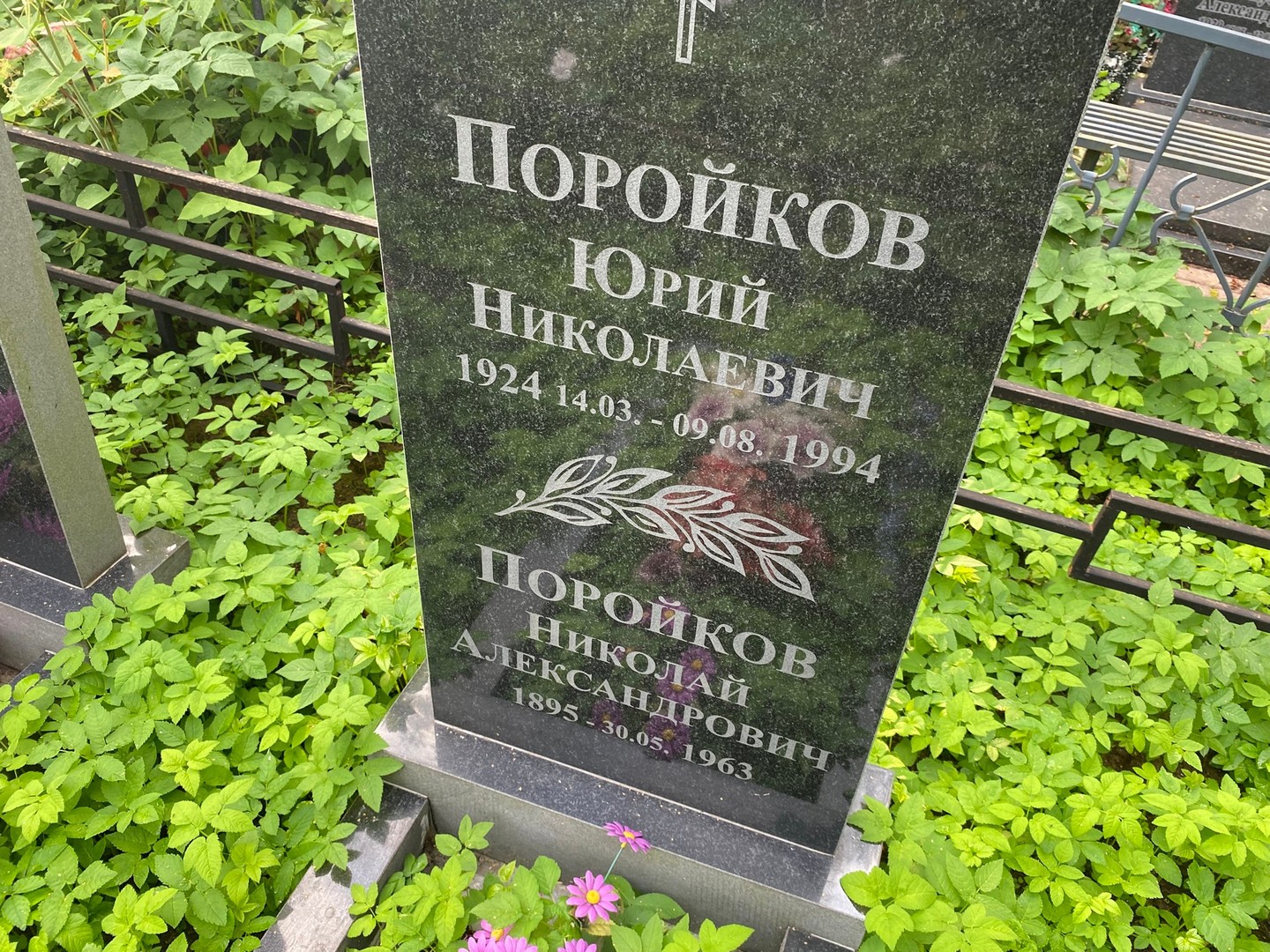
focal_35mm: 26
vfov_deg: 53.1
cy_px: 476
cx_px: 635
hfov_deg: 67.3
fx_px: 954
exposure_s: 1/121
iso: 80
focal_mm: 4.25
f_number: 1.8
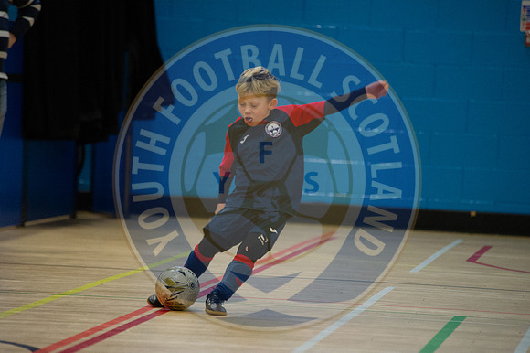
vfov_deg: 4.2
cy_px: 176
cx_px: 265
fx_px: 4855
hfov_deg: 6.2
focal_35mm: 330
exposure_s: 1/320
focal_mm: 330
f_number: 5.6
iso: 8000
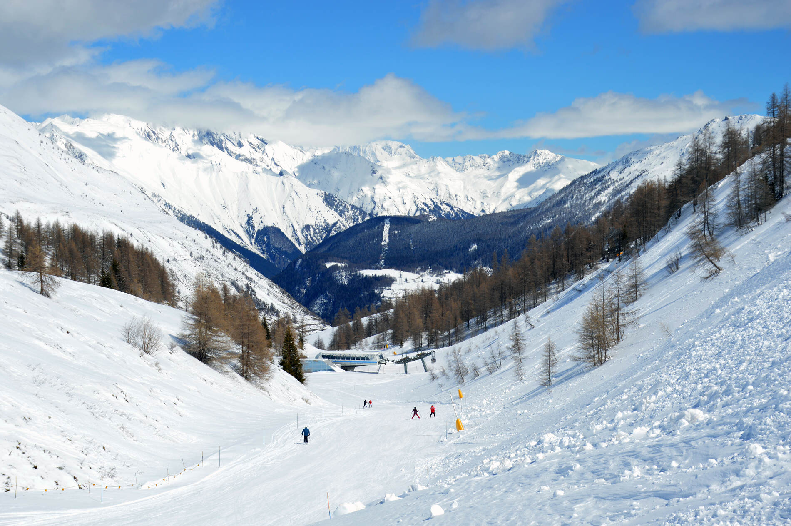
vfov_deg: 20.1
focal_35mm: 68
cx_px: 396
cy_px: 263
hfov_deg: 29.9
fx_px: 1482
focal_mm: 45
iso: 100
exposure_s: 1/400
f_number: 10
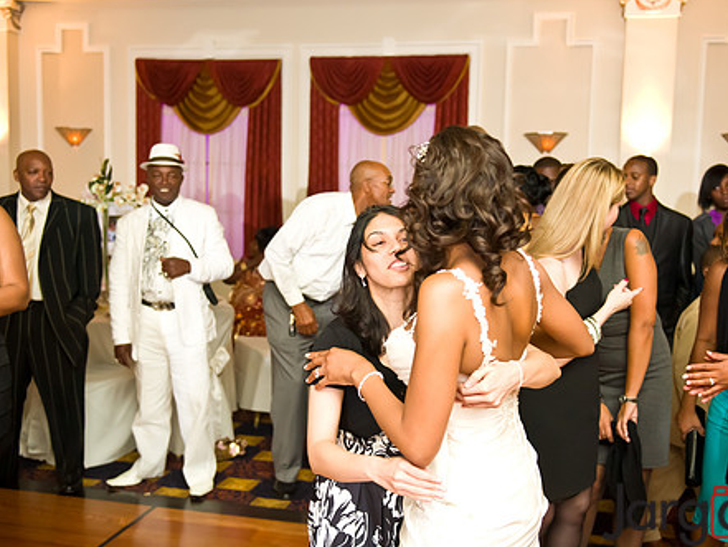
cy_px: 276
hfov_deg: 43.8
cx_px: 371
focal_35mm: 43
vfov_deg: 33.6
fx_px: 905
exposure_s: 1/125
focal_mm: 34
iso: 3200
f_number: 3.2
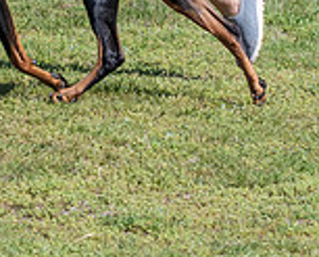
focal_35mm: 459
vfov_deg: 3.4
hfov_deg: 4.2
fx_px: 4342
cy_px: -178
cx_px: -43
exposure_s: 1/1250
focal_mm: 111
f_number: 6.3
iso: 320
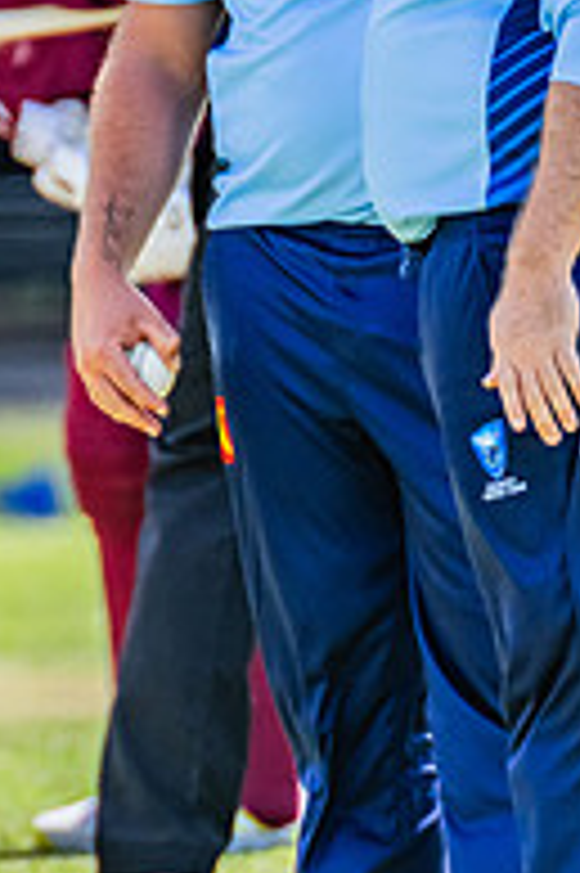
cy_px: 359
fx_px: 56235
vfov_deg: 0.9
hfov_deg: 0.6
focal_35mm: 2323
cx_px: 530
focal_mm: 600
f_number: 9
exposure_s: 1/1250
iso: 800
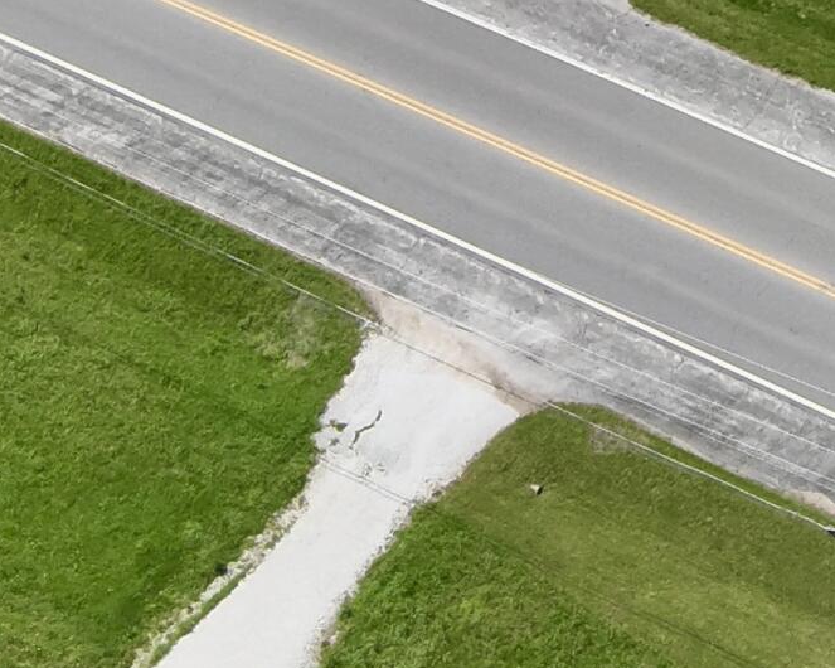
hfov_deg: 17.9
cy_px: -660
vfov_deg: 12.7
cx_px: 733
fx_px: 2619
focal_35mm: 106
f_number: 2.8
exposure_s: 1/1250
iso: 100
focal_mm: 4.4
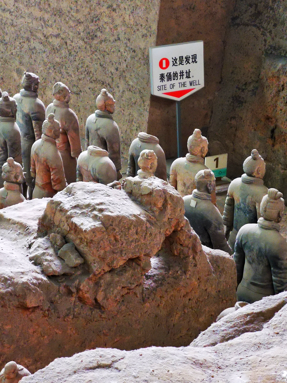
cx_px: 144
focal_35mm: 81
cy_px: 192
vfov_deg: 24.1
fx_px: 895
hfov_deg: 18.2
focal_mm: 7.48
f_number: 2.4
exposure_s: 1/25
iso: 500
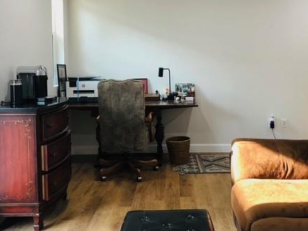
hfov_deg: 45.6
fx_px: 365
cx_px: 179
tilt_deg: -3.2
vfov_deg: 34.9
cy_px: 85
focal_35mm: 41
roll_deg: +0.6
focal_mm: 4
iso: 40
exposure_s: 1/30
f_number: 1.8
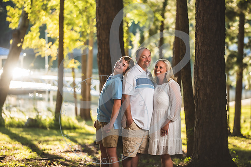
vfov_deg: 9.6
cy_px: 75
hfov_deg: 14.3
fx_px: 998
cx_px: 138
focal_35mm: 143
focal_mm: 130
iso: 100
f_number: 2.8
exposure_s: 1/200
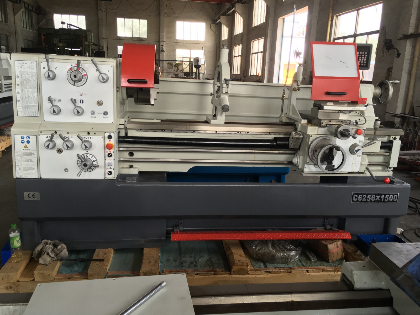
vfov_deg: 48.2
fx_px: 352
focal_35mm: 29
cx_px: 210
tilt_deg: -13.3
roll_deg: -2.6
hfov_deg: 61.7
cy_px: 158
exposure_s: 1/100
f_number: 2.2
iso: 32
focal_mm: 4.15
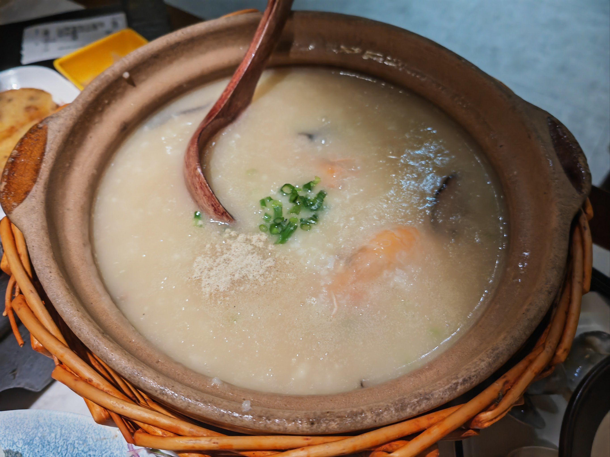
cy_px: 228
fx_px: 476
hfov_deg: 65.3
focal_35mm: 27
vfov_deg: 51.4
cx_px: 305
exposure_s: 1/100
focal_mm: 5.53
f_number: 1.8
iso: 441
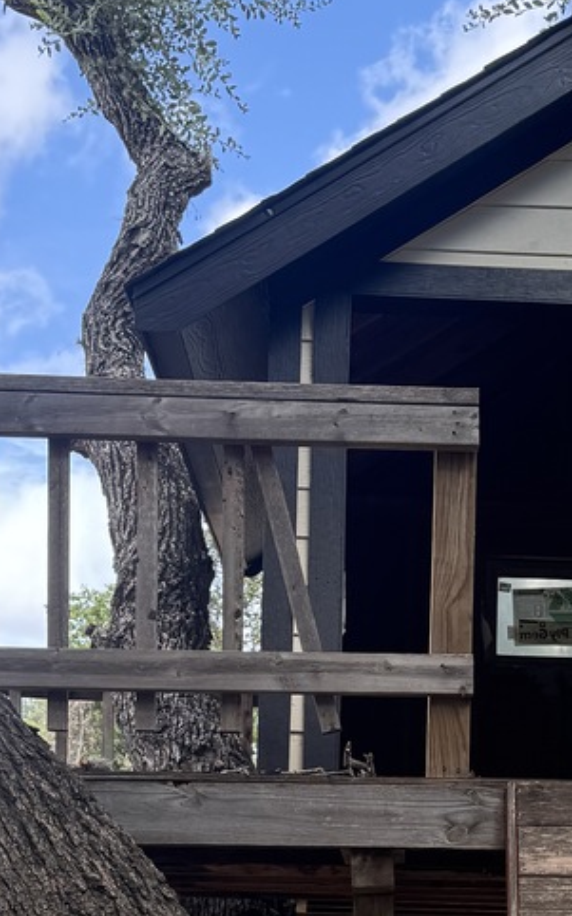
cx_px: 519
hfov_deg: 16.9
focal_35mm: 76
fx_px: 1897
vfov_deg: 25.9
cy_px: 887
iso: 80
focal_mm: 6.76
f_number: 1.78
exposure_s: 1/527
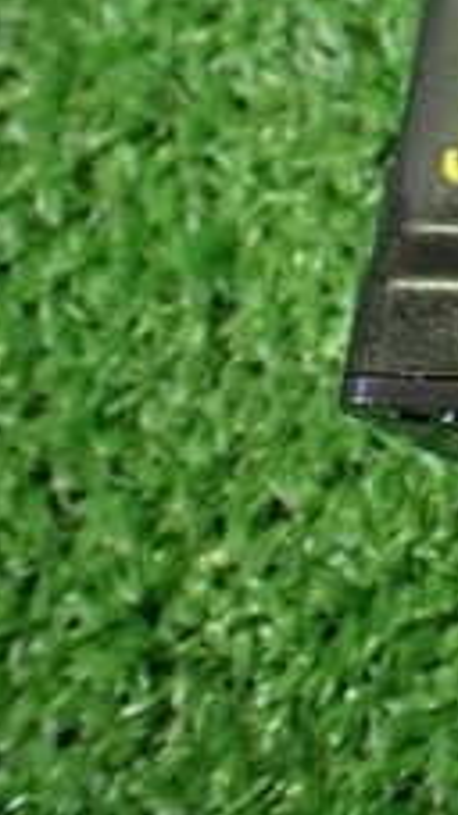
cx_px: 930
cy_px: 21
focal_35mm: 86
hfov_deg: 12.3
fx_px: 1859
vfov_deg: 23.8
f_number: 2.3
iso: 800
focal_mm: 5.4
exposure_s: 1/40
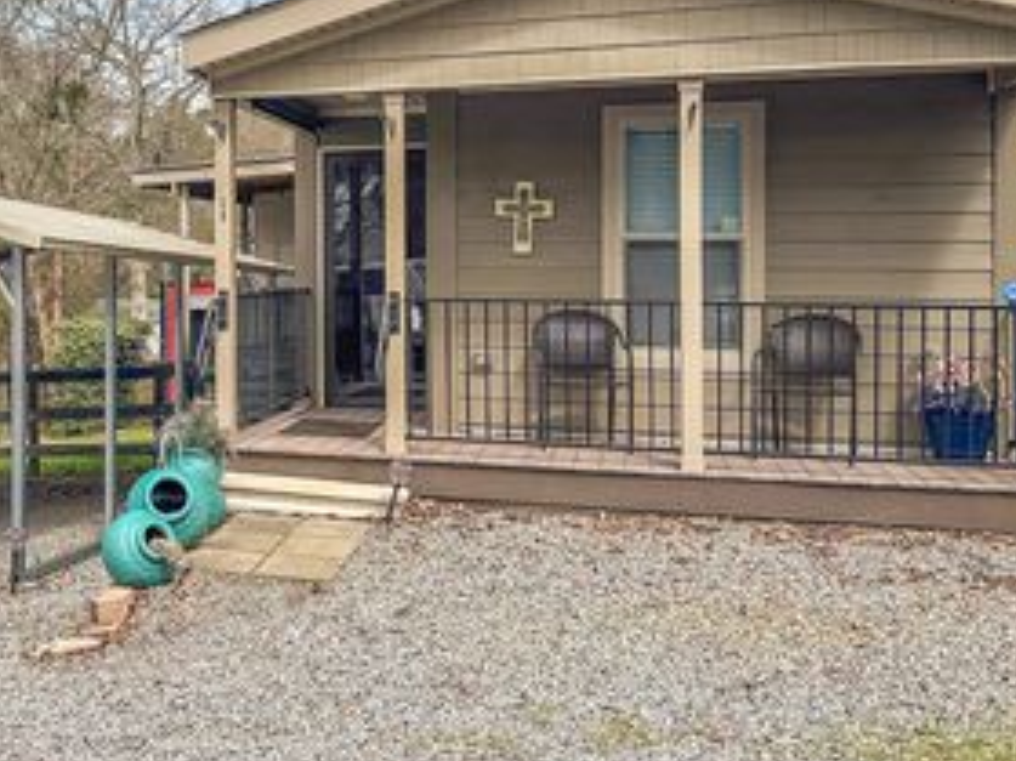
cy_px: 162
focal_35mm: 43
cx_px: 204
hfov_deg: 42.0
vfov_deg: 32.7
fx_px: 1262
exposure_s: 1/3861
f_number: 1.78
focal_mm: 6.86
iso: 80
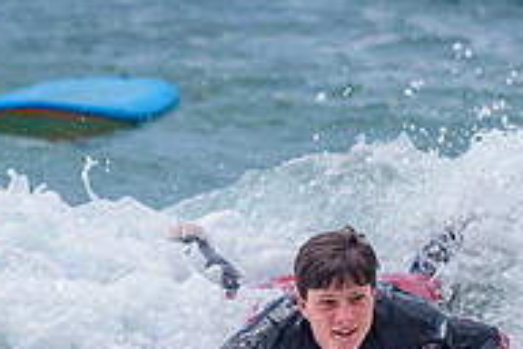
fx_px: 17185
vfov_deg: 1.2
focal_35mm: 1183
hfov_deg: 1.7
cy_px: 298
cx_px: 287
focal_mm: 320
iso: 140
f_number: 5.6
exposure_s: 1/2000
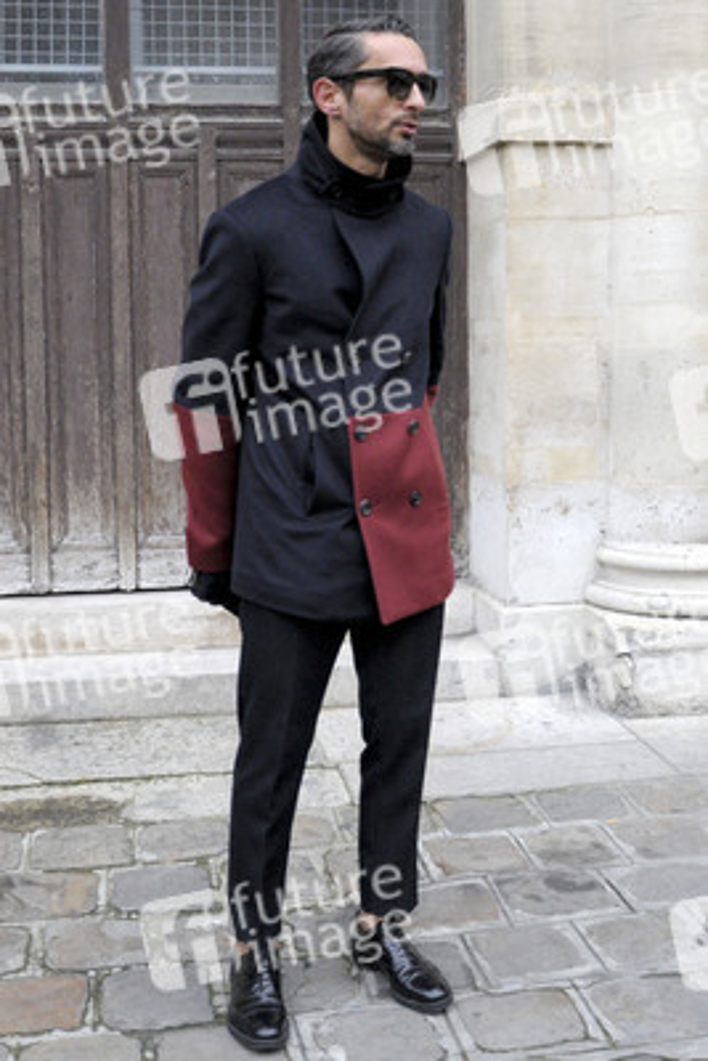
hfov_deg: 48.0
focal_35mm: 27
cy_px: 530
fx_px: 796
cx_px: 354
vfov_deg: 67.4
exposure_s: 1/1250
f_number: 3.5
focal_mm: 18
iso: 1600
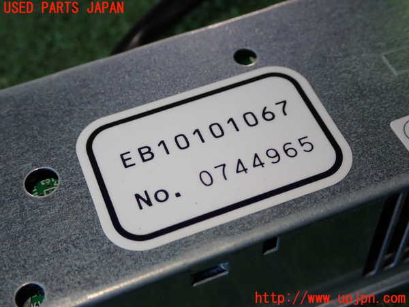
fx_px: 685
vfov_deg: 25.2
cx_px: 204
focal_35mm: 58
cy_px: 154
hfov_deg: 33.2
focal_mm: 10.35
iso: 200
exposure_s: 1/80
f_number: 3.5
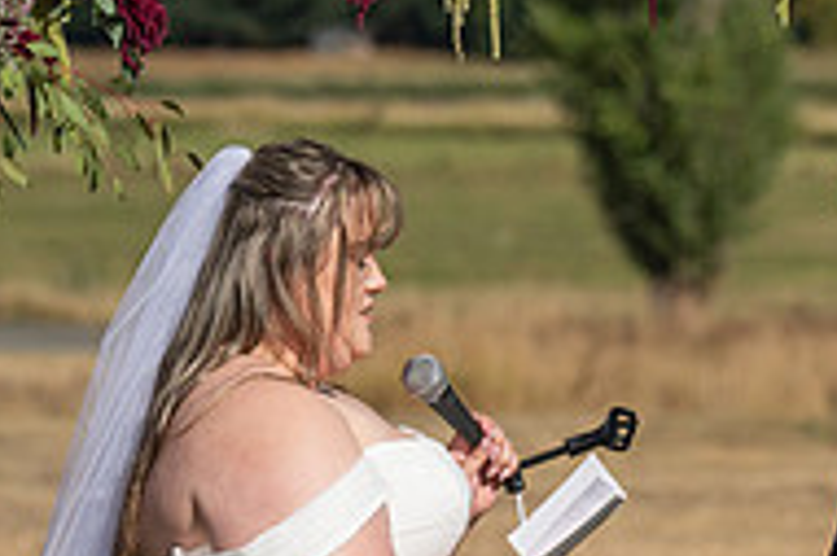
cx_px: 758
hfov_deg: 5.8
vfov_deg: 3.9
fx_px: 8200
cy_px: 514
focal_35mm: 353
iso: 400
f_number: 4.5
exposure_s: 1/8000
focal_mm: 116
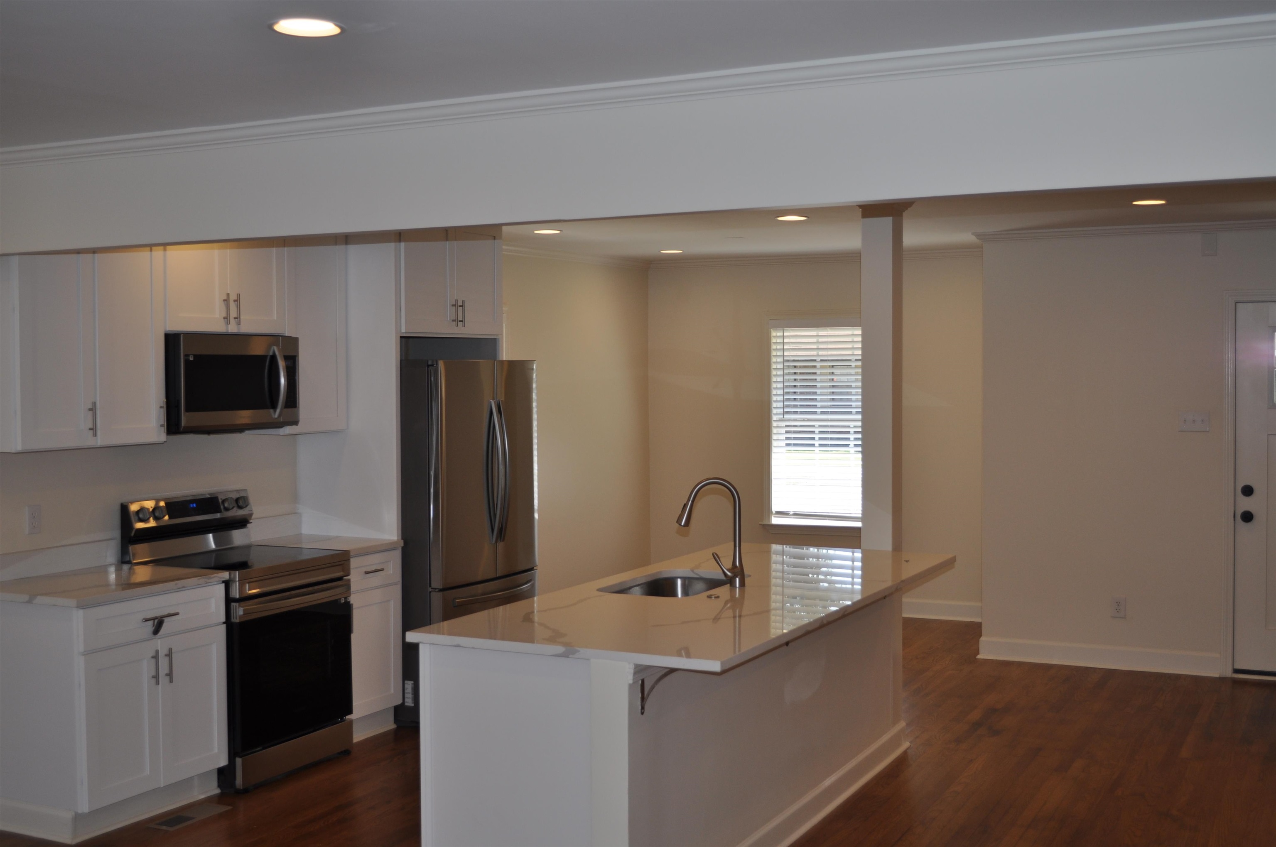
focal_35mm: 42
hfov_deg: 46.5
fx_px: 1487
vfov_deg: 31.8
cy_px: 424
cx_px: 638
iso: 200
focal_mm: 28
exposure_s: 1/200
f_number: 5
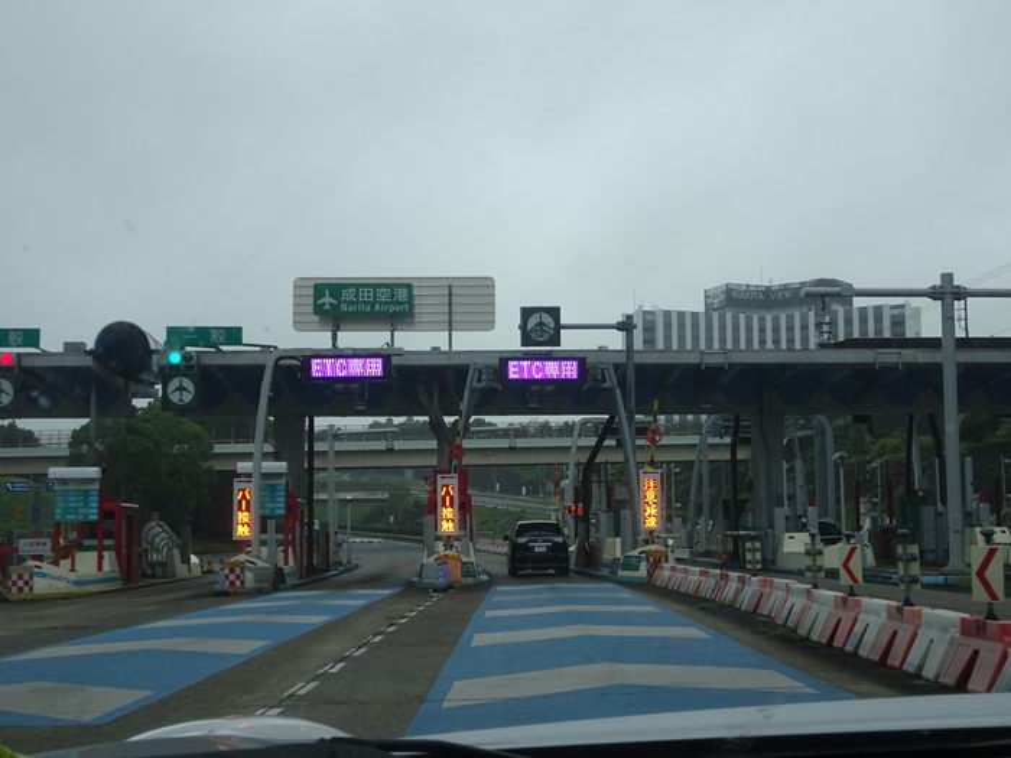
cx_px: 506
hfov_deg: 36.8
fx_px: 1519
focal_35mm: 52
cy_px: 379
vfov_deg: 28.0
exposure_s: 1/250
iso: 200
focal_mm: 8.84
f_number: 4.5
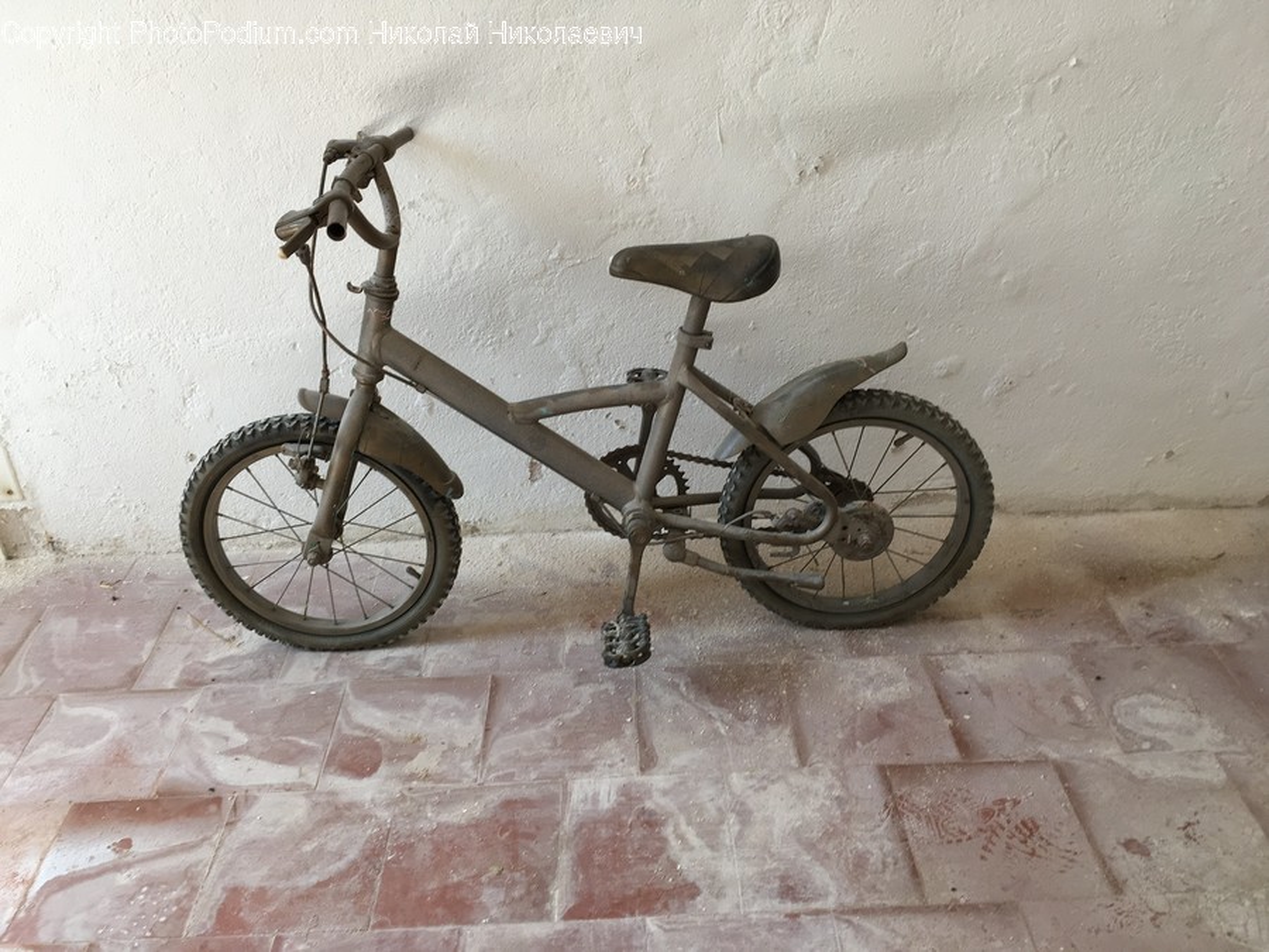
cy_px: 476
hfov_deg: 61.7
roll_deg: +3.5
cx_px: 634
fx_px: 1063
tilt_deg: -30.0
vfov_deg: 48.2
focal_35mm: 29
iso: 25
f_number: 2.2
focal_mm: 4.15
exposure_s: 1/50
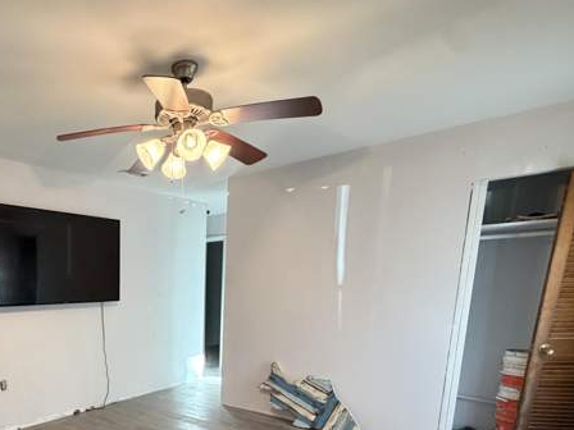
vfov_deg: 50.3
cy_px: 366
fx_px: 415
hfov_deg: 64.2
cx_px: 127
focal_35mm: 25
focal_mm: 2.22
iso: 500
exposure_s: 1/60
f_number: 2.2
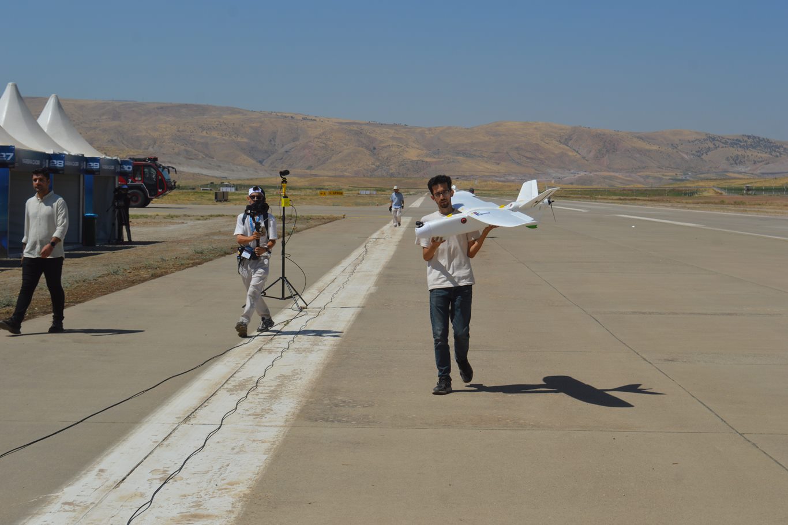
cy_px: 262
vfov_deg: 22.6
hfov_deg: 33.4
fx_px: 1313
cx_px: 394
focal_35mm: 60
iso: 100
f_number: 11
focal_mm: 40
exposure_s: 1/500
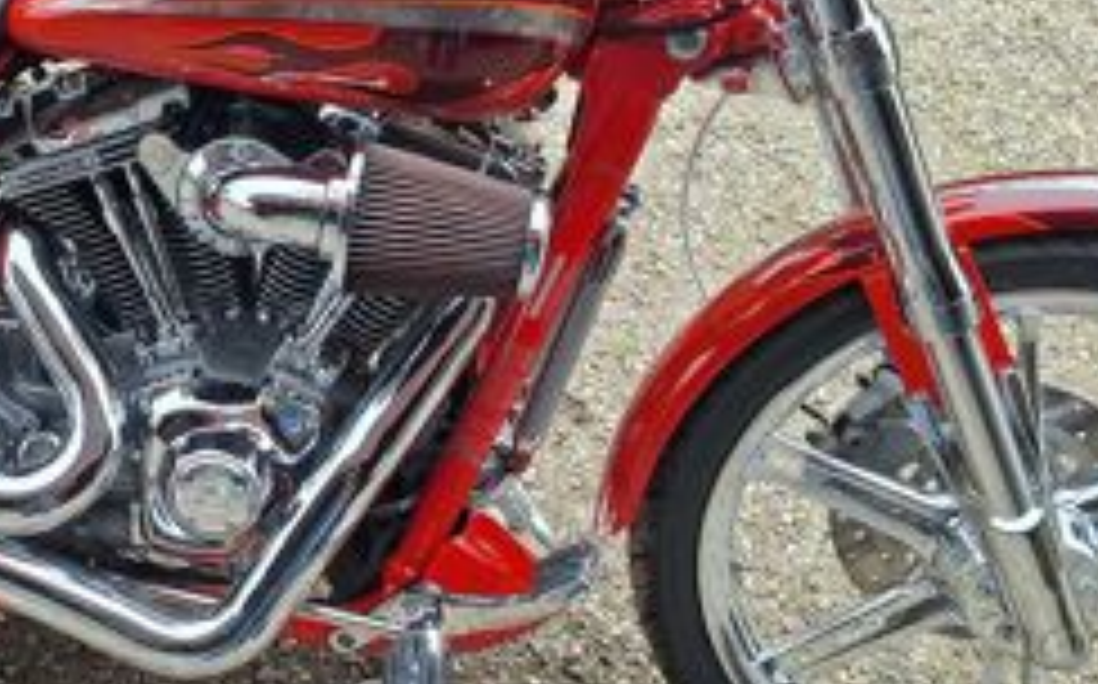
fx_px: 1435
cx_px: 153
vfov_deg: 26.7
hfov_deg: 39.5
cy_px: 252
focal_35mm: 48
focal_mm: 5.54
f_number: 1.8
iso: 40
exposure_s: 1/1009
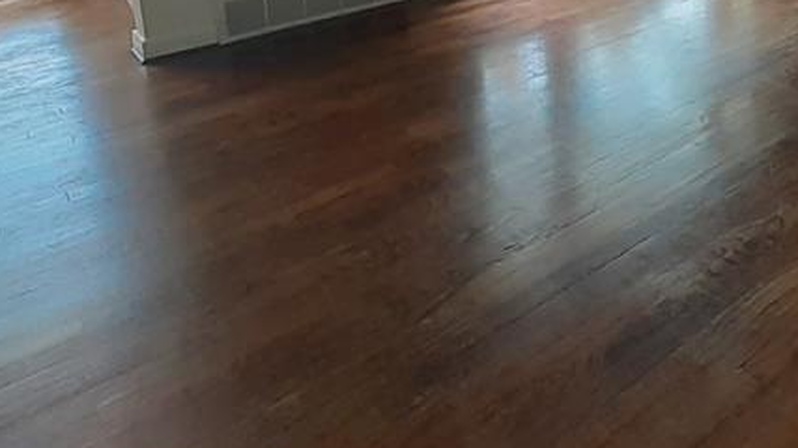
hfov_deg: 53.7
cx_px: 650
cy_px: -101
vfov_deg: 29.4
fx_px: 719
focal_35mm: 34
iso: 64
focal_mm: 1.13
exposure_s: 1/40
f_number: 2.2
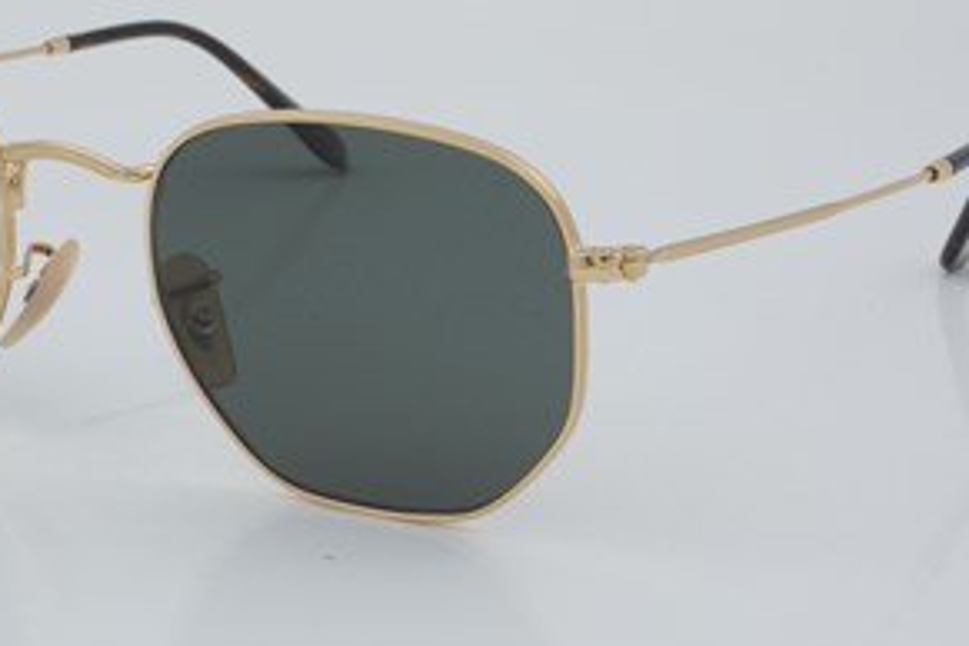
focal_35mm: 103
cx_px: 356
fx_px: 2772
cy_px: 283
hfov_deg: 19.8
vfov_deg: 13.3
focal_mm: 50
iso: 100
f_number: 29
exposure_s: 1/4
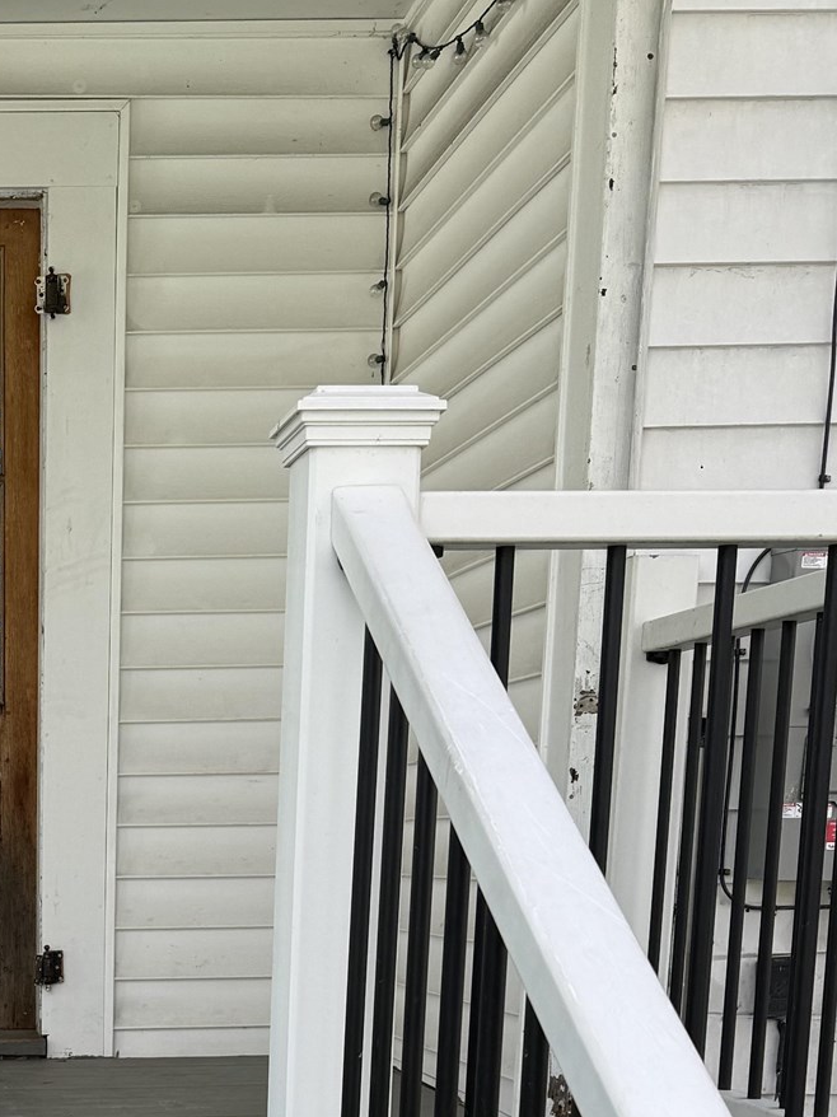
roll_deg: -0.2
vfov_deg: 27.8
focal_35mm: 63
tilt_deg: -12.0
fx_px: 2032
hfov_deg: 21.8
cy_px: 1251
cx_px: -120
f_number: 1.78
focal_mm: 6.76
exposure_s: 1/909
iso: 80
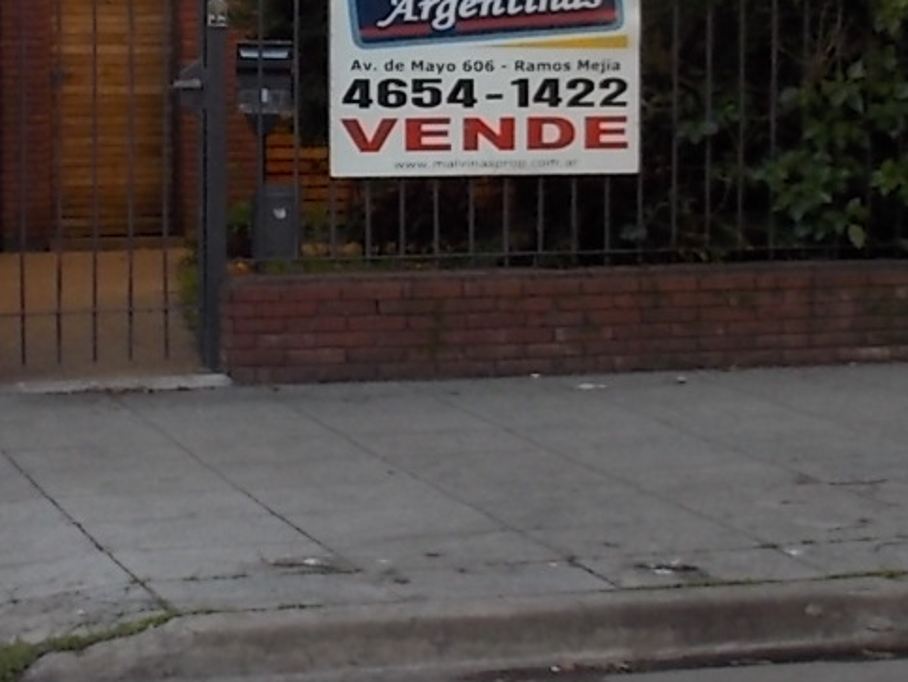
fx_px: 2520
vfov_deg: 15.3
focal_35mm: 96
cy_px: 139
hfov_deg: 20.2
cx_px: 211
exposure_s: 1/125
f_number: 3.3
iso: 80
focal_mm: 4.1
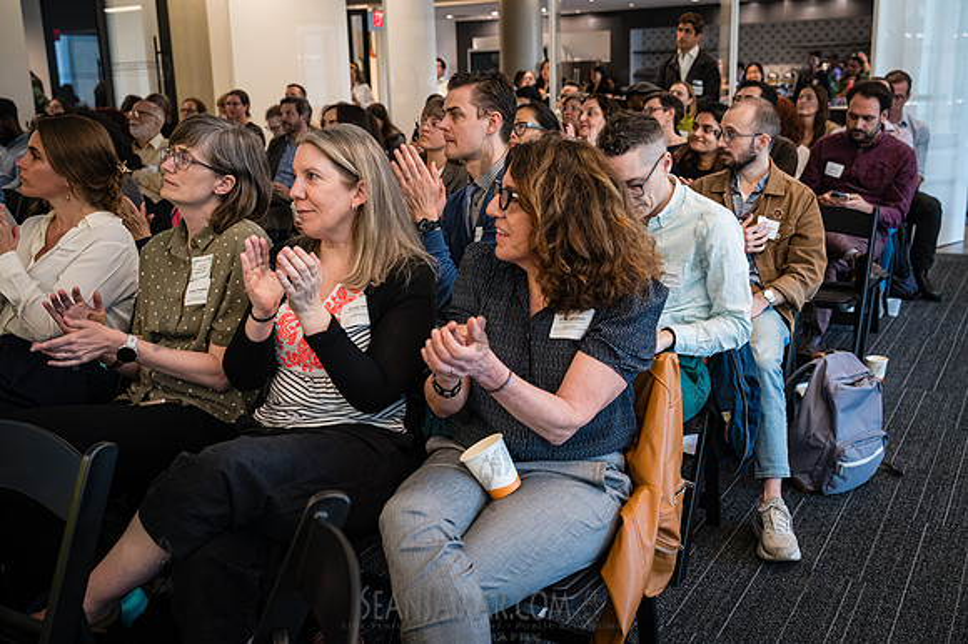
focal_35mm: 35
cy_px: 322
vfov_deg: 37.8
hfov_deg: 54.5
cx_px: 484
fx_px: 941
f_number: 4
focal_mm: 35
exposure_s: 1/250
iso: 5000
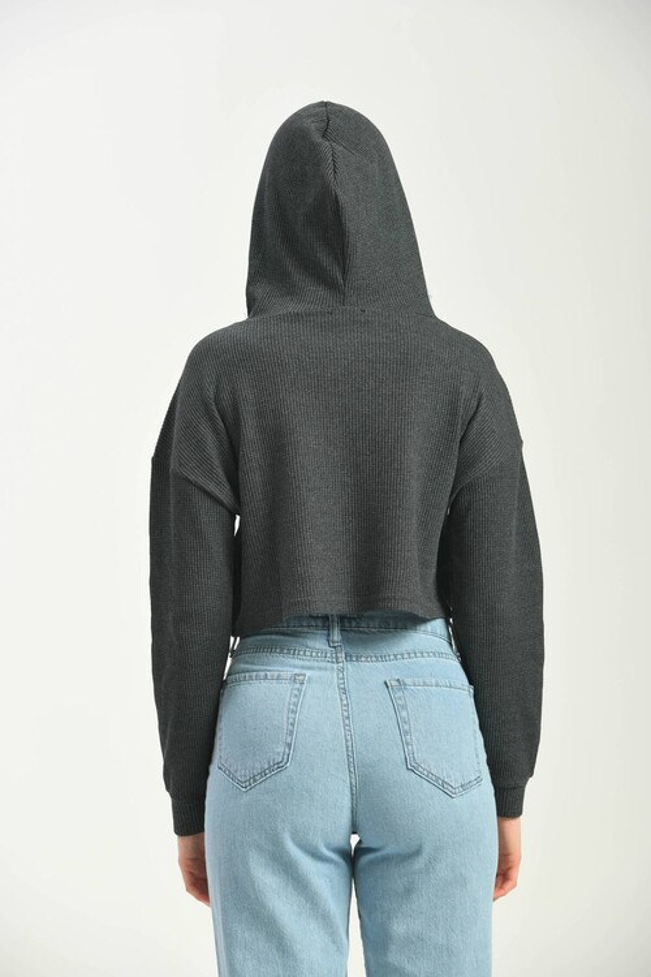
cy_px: 488
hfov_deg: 11.0
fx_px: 3390
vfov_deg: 16.4
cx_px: 326
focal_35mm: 125
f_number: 6.3
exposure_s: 1/160
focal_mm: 125
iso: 100
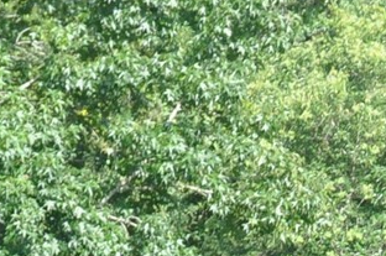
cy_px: 375
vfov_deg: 4.2
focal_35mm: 324
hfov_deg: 6.3
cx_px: 578
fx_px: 3474
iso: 200
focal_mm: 31
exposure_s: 1/80
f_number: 9
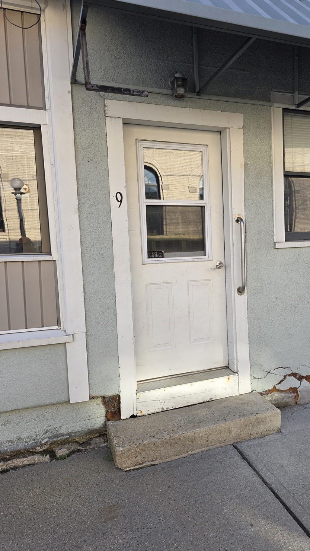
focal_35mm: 26
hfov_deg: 43.9
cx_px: 200
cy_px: 283
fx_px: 380
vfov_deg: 71.9
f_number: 1.7
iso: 25
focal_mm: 6.3
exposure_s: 1/359
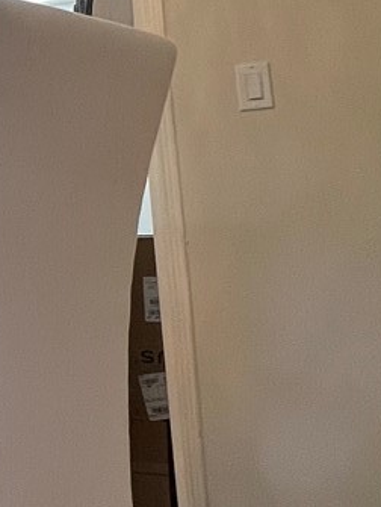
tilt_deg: +7.1
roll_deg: +0.3
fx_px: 908
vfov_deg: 31.0
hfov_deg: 16.8
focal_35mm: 62
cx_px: -410
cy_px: 180
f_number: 1.8
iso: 125
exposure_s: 1/60
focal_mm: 1.57
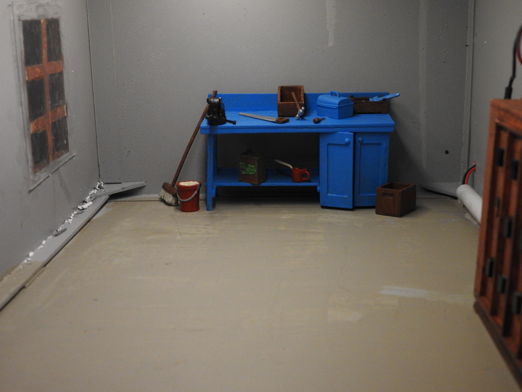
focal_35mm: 50
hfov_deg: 38.2
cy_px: 196
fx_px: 754
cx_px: 261
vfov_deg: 29.1
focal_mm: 9
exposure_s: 1/8
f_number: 4
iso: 640
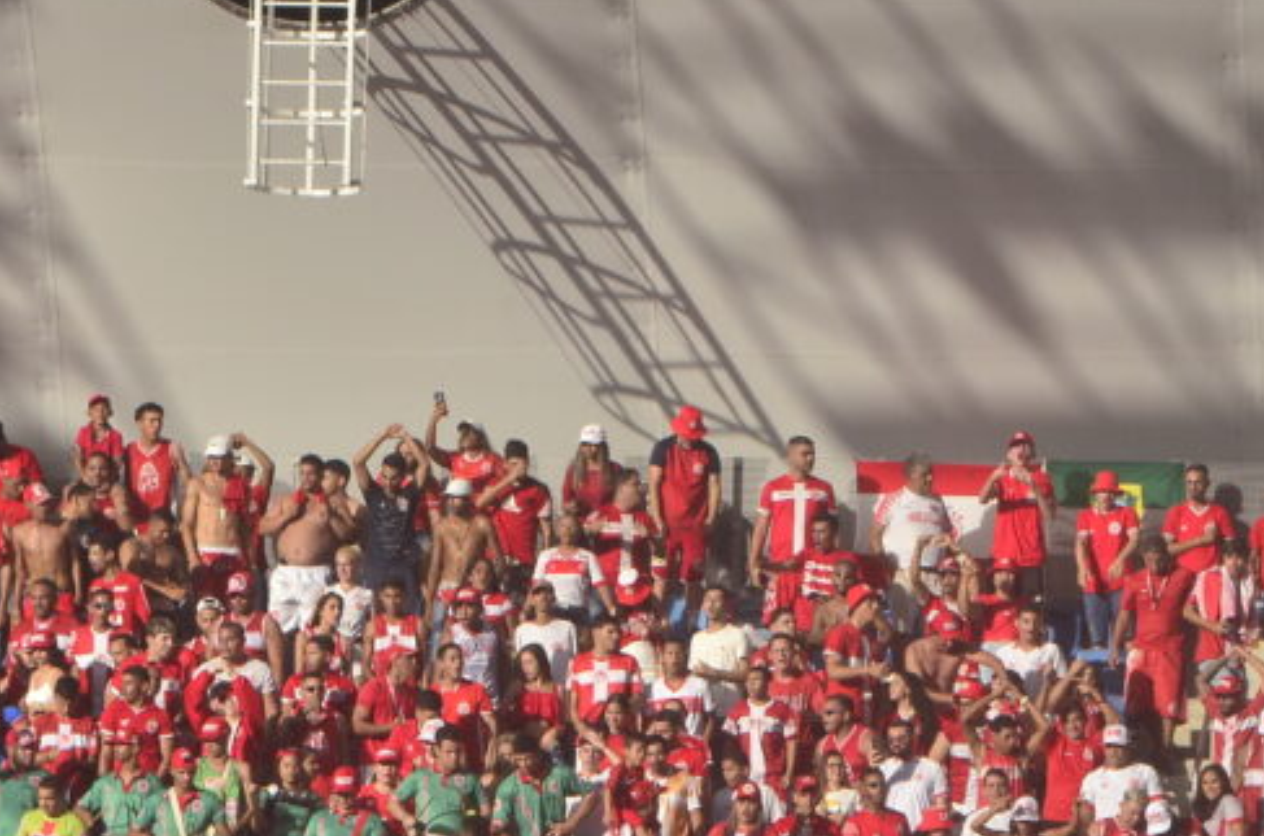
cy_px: 805
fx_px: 19891
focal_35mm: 568
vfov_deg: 2.4
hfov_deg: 3.6
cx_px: 39
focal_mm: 180
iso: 500
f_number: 16
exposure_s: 1/250
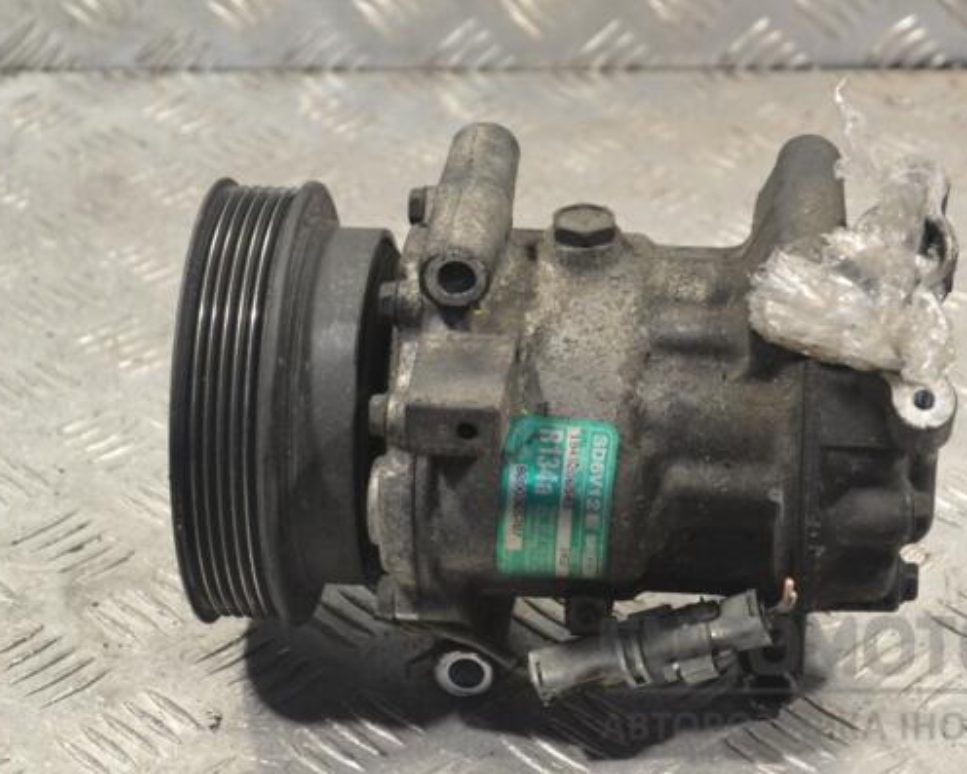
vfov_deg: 16.4
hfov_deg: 20.4
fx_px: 2678
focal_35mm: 94
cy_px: 386
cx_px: 563
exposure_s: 1/250
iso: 3200
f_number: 8
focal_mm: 55
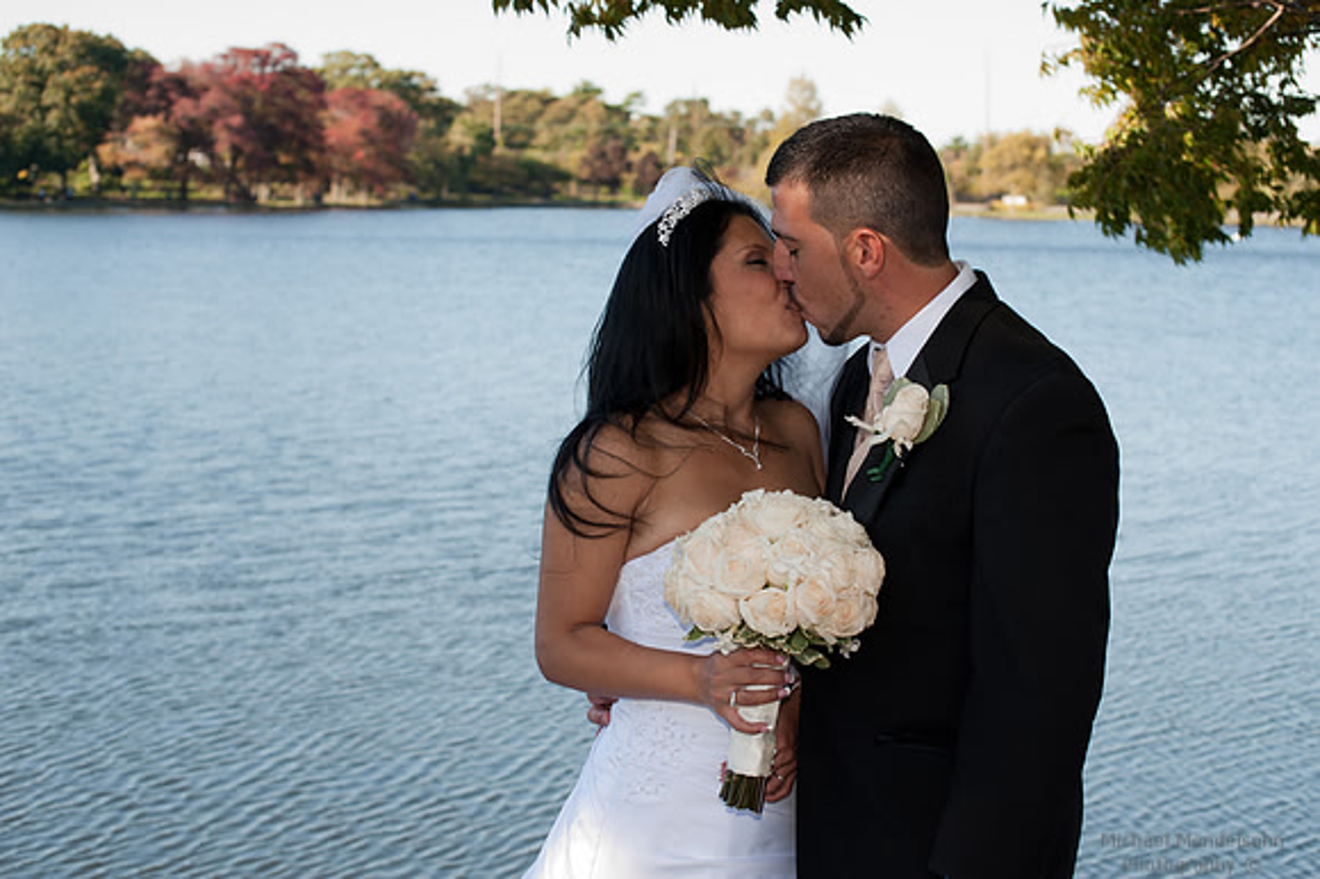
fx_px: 2565
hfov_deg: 28.9
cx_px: 660
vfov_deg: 19.4
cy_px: 440
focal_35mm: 70
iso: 200
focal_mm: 70
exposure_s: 1/80
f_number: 8
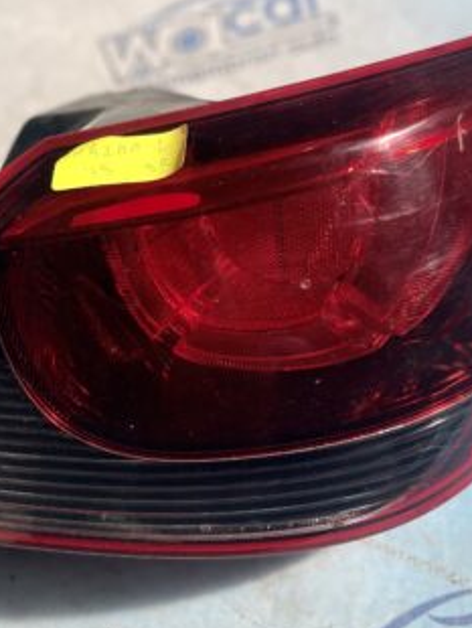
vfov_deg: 39.2
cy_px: 216
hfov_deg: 30.3
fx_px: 871
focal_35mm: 48
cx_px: 265
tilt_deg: -64.9
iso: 50
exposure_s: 1/309
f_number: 1.6
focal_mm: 5.1
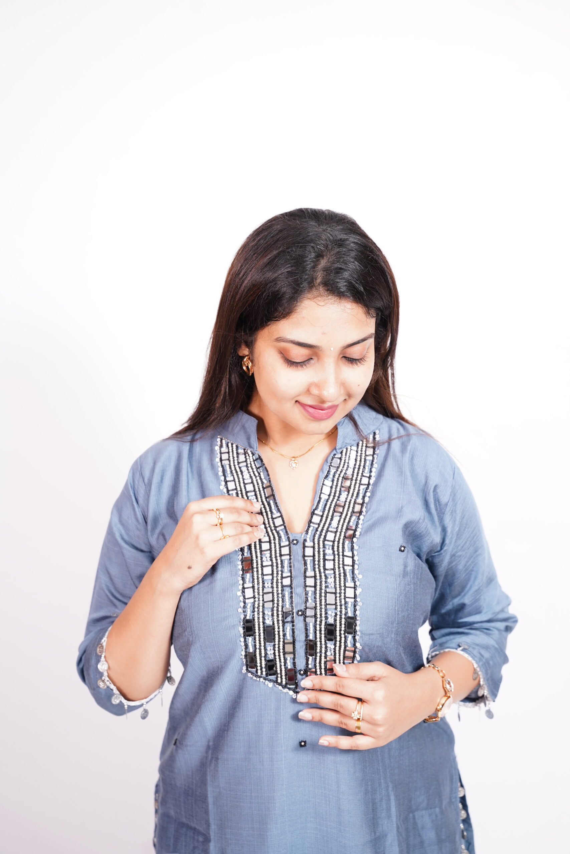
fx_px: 1156
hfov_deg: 27.7
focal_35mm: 49
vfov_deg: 40.6
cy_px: 427
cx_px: 285
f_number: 4
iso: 640
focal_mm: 48.7
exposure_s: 1/50
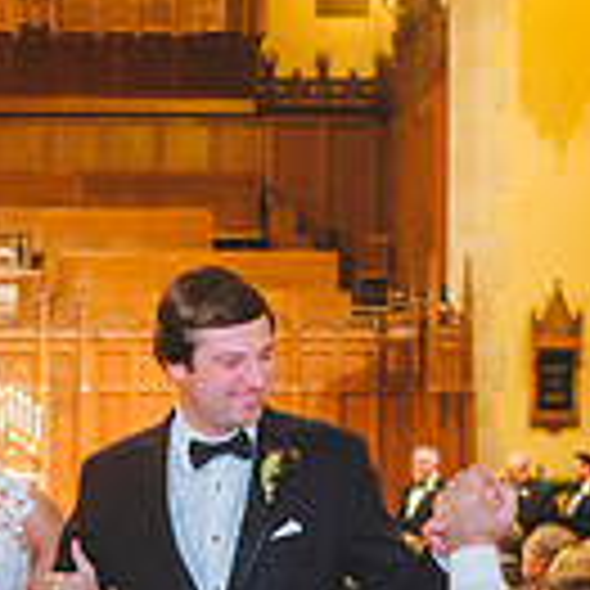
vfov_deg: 10.8
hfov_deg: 11.0
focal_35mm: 158
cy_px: 757
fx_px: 3047
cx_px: 108
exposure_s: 1/125
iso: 3200
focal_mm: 42
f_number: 2.8
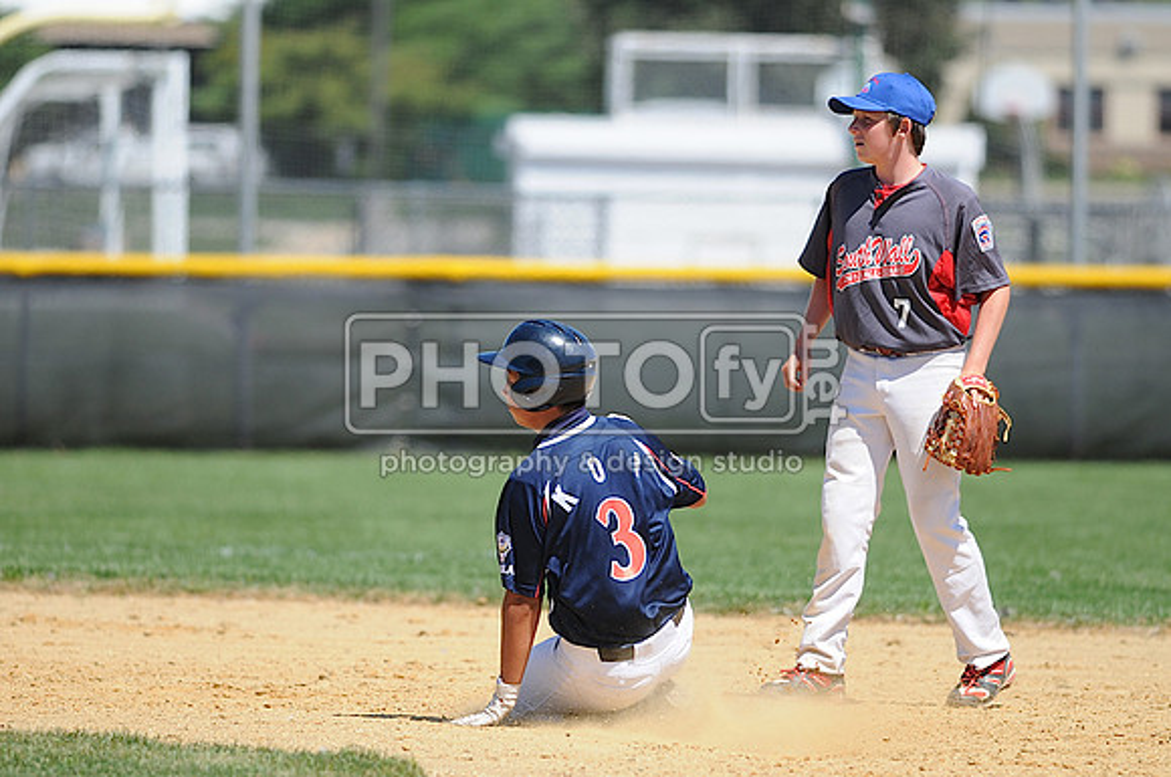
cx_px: 586
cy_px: 388
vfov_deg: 3.0
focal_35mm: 450
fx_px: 14617
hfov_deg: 4.6
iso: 200
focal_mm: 300
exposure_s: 1/1600
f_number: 4
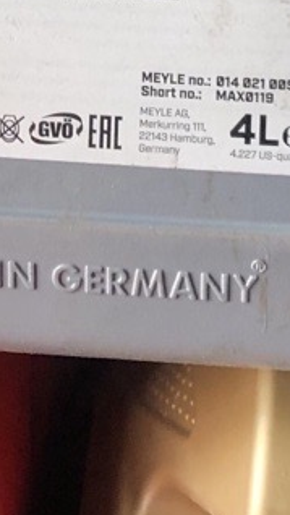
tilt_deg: -22.8
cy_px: -311
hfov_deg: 8.8
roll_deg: -4.9
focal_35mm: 138
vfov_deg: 14.3
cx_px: 97
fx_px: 1886
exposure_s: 1/30
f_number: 1.8
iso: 25
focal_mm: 4
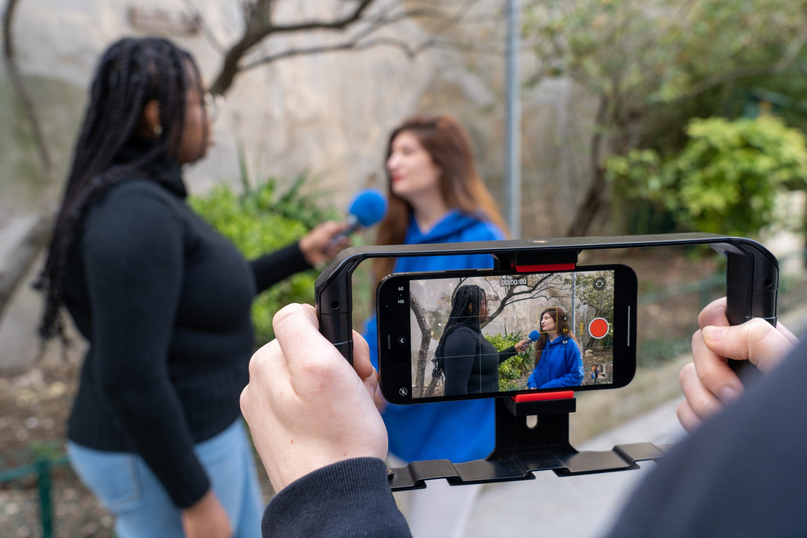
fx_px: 740
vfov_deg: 40.0
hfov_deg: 57.2
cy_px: 269
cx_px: 404
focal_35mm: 33
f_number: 6.3
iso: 800
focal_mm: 33
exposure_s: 1/160
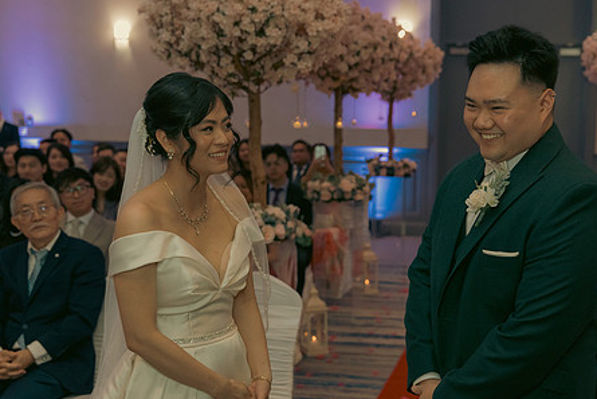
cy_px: 237
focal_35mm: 56
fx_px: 929
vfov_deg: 24.2
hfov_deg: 35.4
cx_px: 373
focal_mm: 43
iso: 2500
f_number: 3.5
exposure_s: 1/160
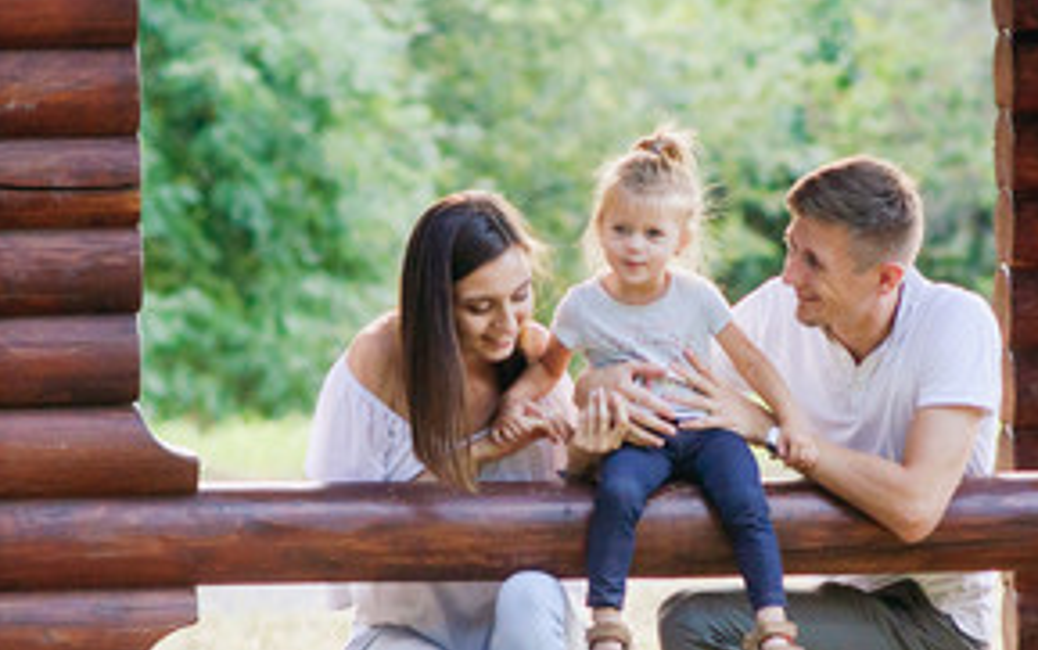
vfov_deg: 5.0
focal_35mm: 265
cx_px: 700
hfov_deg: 7.9
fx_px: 7502
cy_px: 521
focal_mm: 85
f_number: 2.8
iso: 200
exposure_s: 1/1000
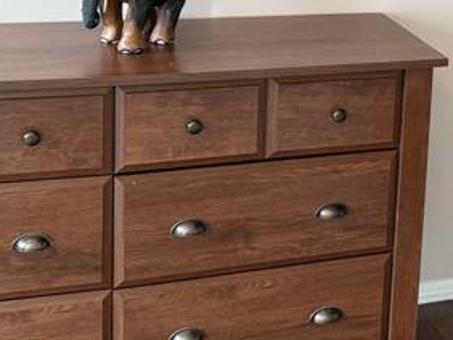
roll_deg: -4.4
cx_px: 530
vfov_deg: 16.6
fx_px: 1139
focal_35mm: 87
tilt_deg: -10.7
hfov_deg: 21.1
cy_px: -3
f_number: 1.78
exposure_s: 1/60
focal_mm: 6.76
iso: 250
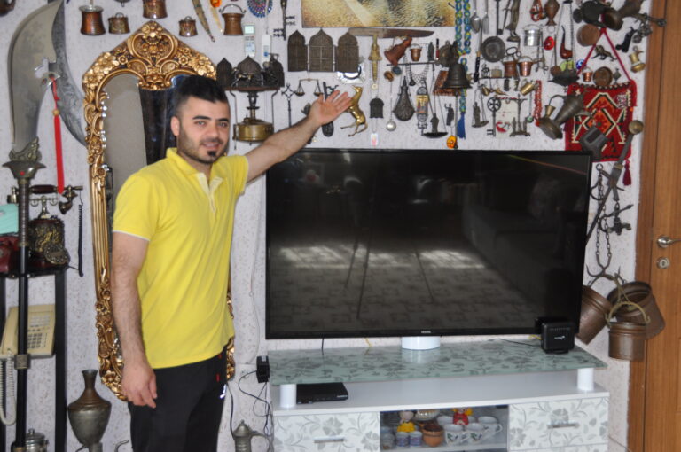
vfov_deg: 34.1
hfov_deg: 49.6
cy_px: 226
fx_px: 737
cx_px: 340
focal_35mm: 39
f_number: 4
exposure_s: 1/60
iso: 400
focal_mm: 26
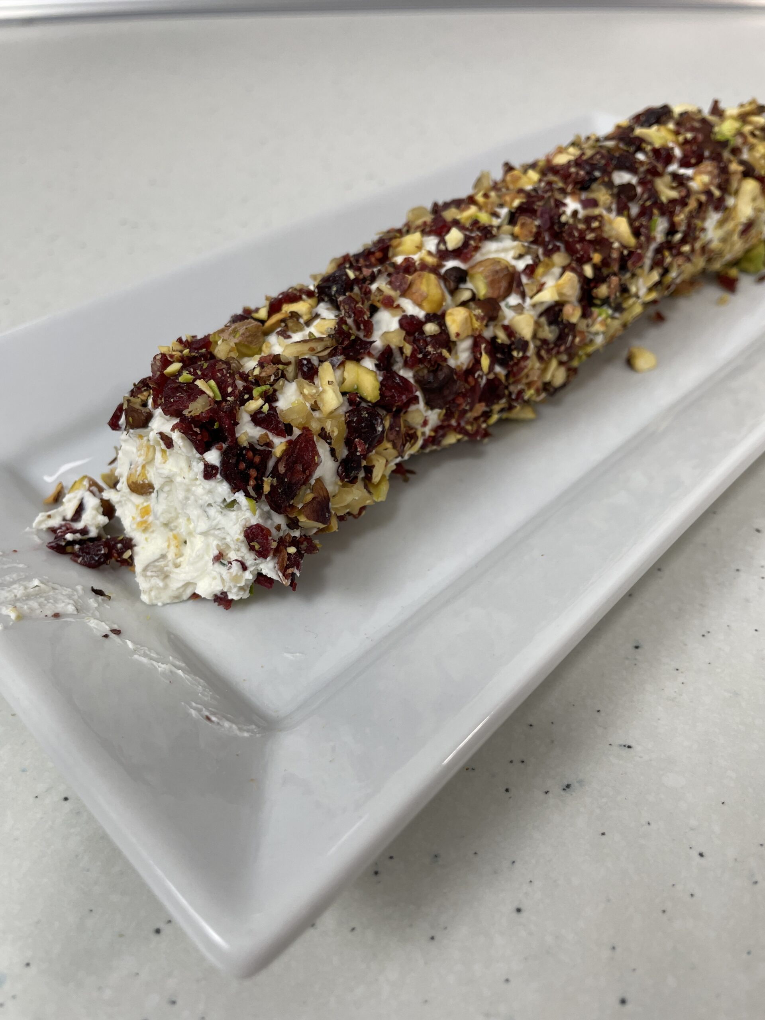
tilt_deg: -44.0
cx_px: 382
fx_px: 766
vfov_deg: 67.3
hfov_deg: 53.1
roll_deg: -2.0
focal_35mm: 26
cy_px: 510
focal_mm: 4.2
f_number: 1.6
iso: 64
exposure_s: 1/100
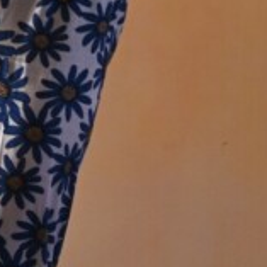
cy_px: -250
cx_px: 192
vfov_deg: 5.9
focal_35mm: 291
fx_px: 2539
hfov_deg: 6.0
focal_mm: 56
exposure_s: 1/125
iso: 100
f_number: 4
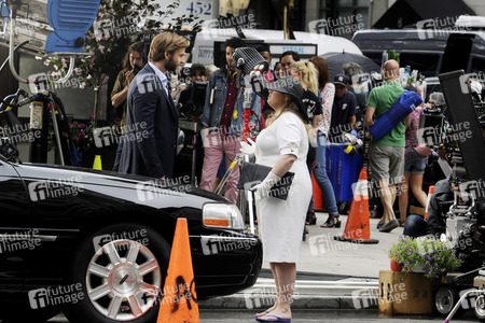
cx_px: 242
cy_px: 162
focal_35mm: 165
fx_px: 2223
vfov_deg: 8.3
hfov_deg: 12.5
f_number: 9
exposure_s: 1/500
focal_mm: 165
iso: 800
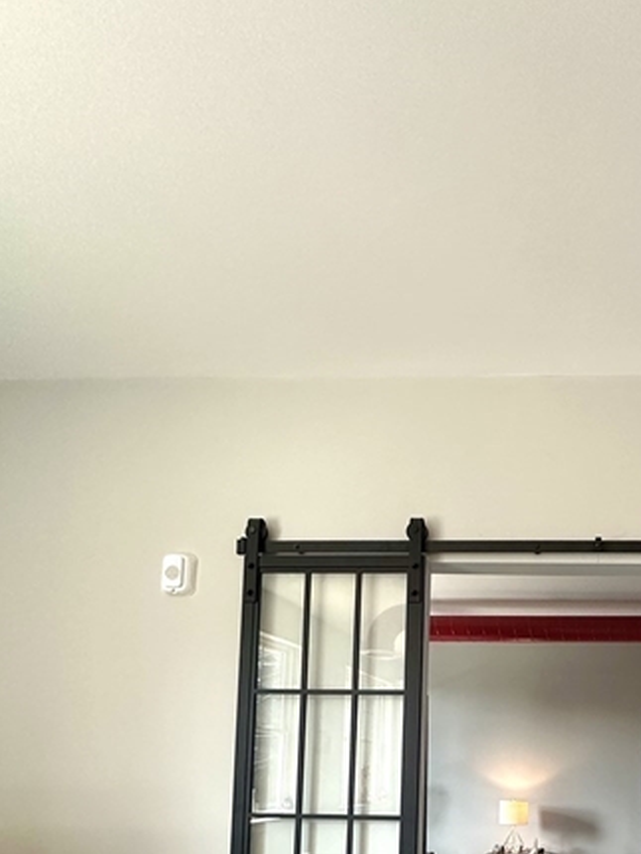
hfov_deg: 49.9
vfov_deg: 61.1
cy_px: 731
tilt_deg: +4.5
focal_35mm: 25
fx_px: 617
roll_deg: -2.9
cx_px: 556
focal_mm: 2.22
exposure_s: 1/120
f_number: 2.2
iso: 250
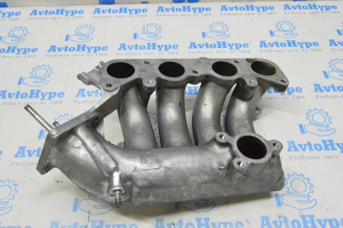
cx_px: 172
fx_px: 314
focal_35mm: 33
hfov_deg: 57.3
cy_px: 114
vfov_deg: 39.9
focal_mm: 22
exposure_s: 1/20
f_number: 20
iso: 6400
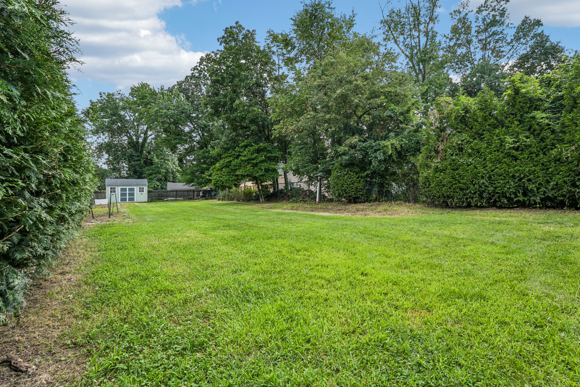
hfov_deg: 100.3
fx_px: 242
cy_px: 180
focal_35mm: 15
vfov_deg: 77.2
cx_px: 305
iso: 160
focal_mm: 14
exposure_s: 1/60
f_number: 10
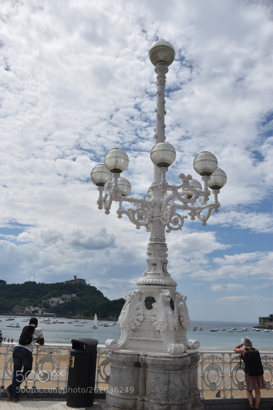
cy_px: 205
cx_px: 136
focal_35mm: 33
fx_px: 375
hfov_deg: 40.0
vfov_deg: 57.2
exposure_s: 1/250
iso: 100
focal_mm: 22
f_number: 14
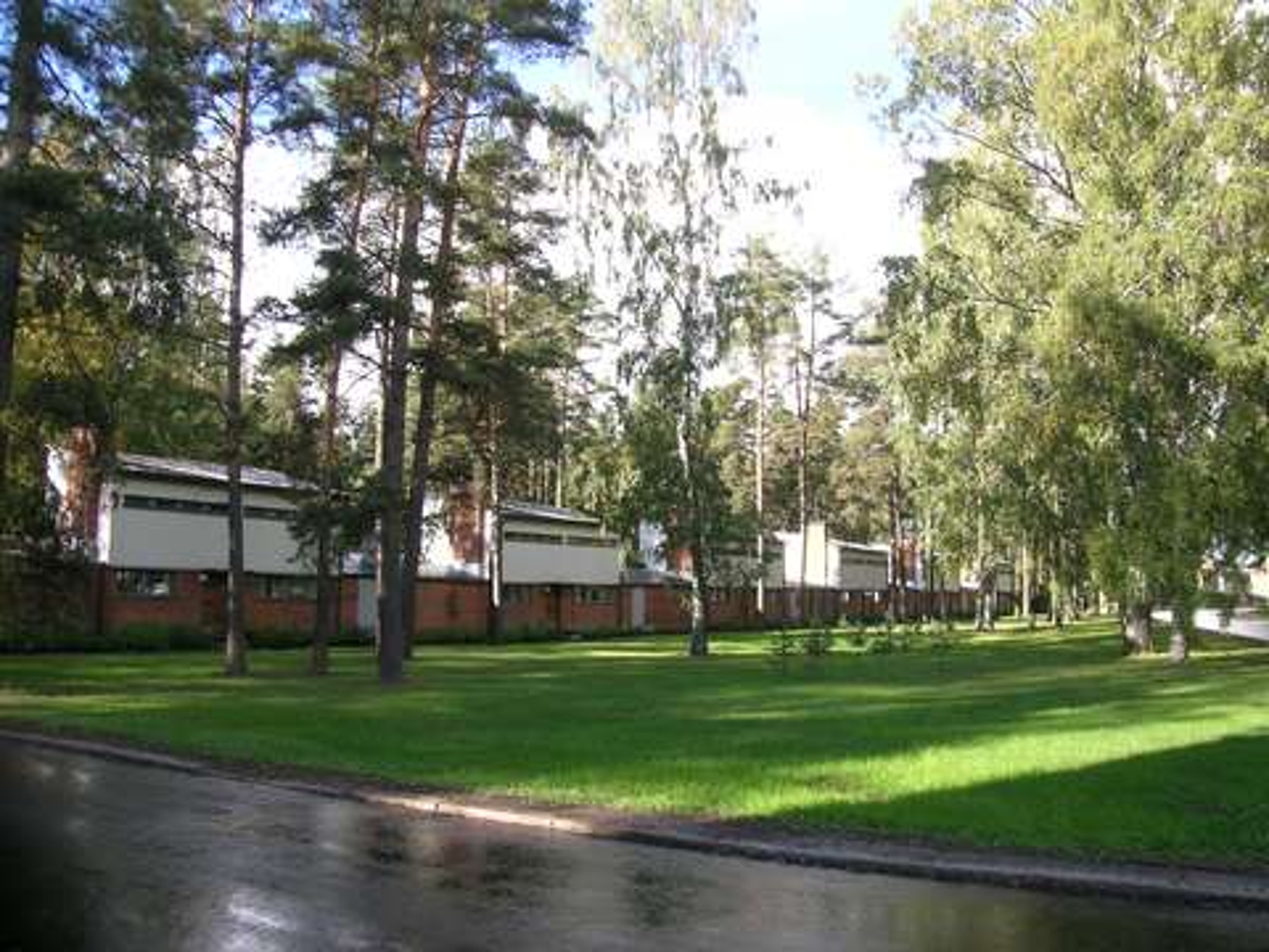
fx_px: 1026
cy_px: 476
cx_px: 634
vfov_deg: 49.7
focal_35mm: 28
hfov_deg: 63.4
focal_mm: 5.8
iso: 50
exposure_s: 1/133
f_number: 4
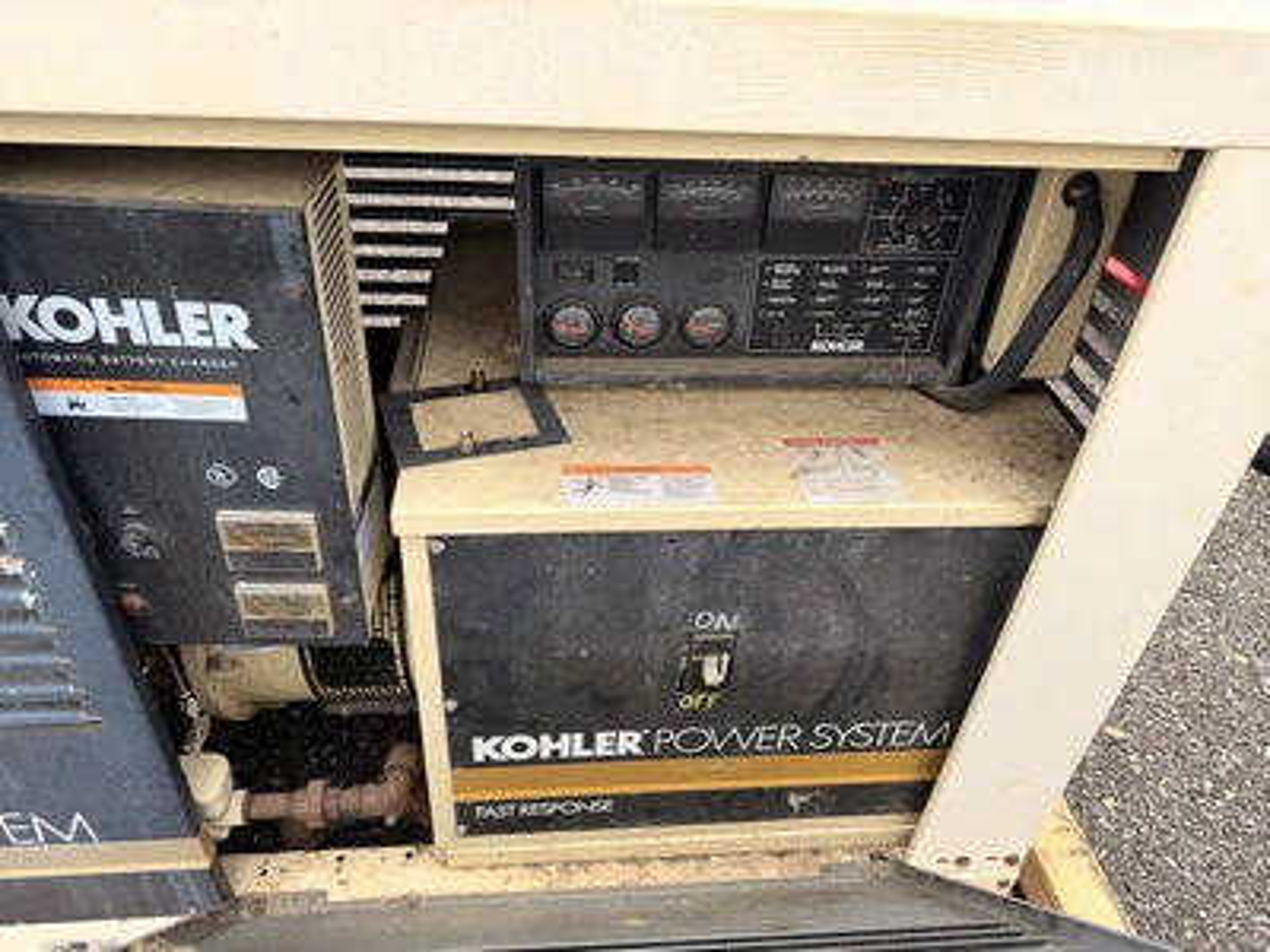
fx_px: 881
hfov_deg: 71.6
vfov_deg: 56.8
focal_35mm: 24
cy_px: 476
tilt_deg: -35.4
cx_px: 635
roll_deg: -3.8
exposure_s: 1/967
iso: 80
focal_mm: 6.76
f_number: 1.78
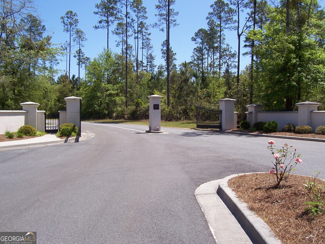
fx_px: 319
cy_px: 122
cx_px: 162
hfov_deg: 54.0
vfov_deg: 41.8
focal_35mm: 34
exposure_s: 1/350
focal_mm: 5.6
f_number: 5.6
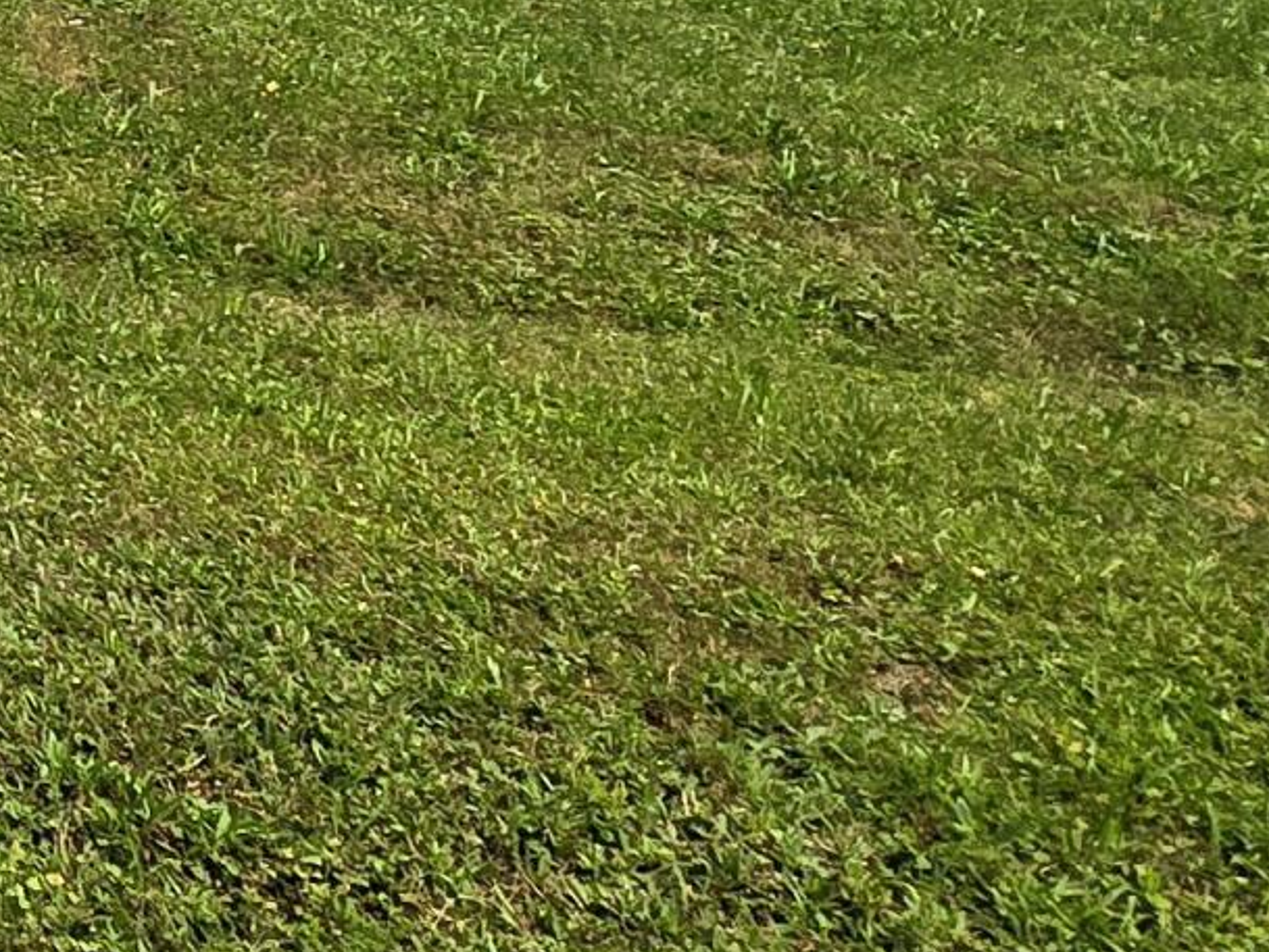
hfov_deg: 22.1
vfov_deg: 21.0
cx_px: -856
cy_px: -260
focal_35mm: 64
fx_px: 2347
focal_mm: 2.2
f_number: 2.2
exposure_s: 1/3333
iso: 50
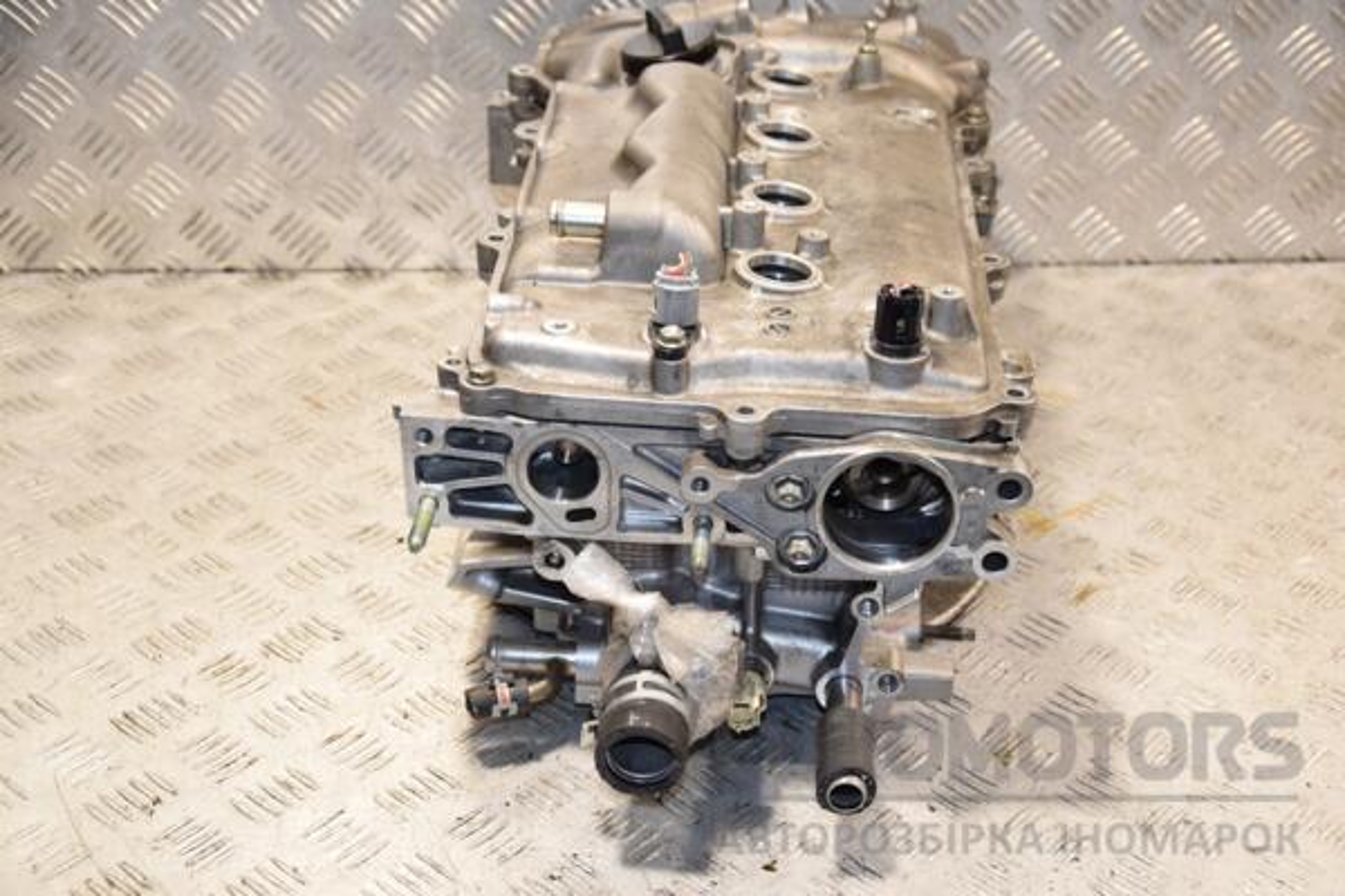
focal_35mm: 57
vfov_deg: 23.8
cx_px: 672
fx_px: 2129
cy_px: 448
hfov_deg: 35.1
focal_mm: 38
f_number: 5
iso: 800
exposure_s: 1/200
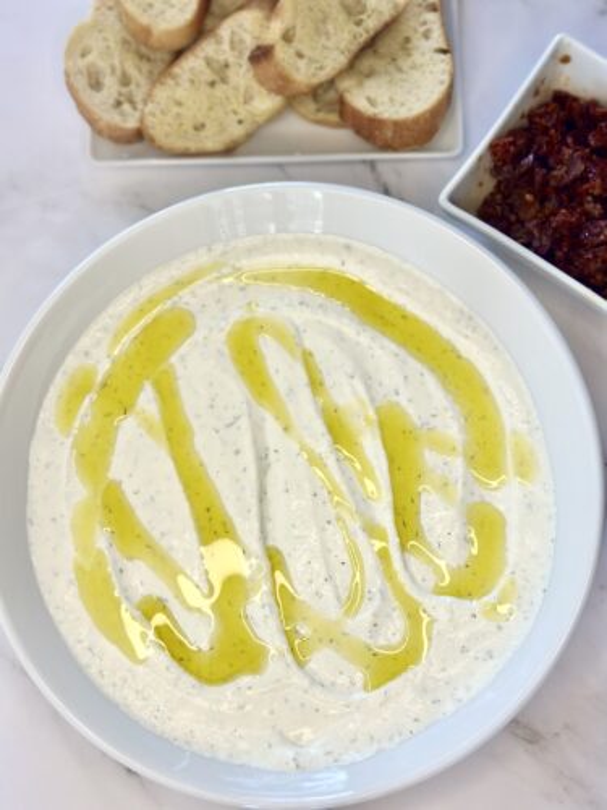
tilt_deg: -77.7
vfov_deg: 39.7
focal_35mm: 48
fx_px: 1122
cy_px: 405
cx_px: 304
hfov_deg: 30.3
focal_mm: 6.86
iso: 80
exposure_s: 1/280
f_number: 1.78
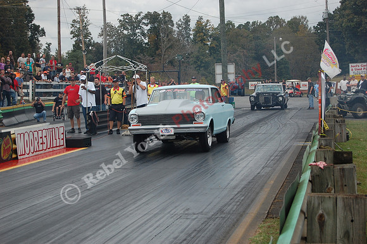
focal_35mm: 82
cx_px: 184
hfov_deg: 24.6
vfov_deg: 16.5
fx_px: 841
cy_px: 122
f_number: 5.6
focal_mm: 55
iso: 320
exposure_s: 1/1000
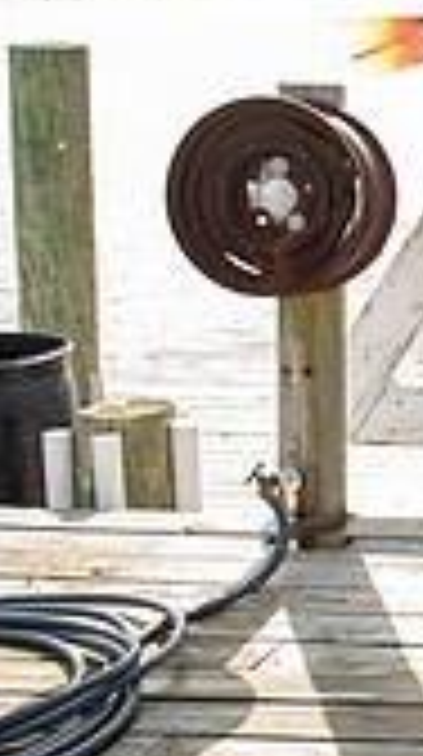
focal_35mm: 94
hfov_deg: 10.2
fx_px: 1882
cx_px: 1184
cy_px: 256
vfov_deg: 22.6
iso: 50
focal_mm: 26
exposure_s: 1/250
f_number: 3.5
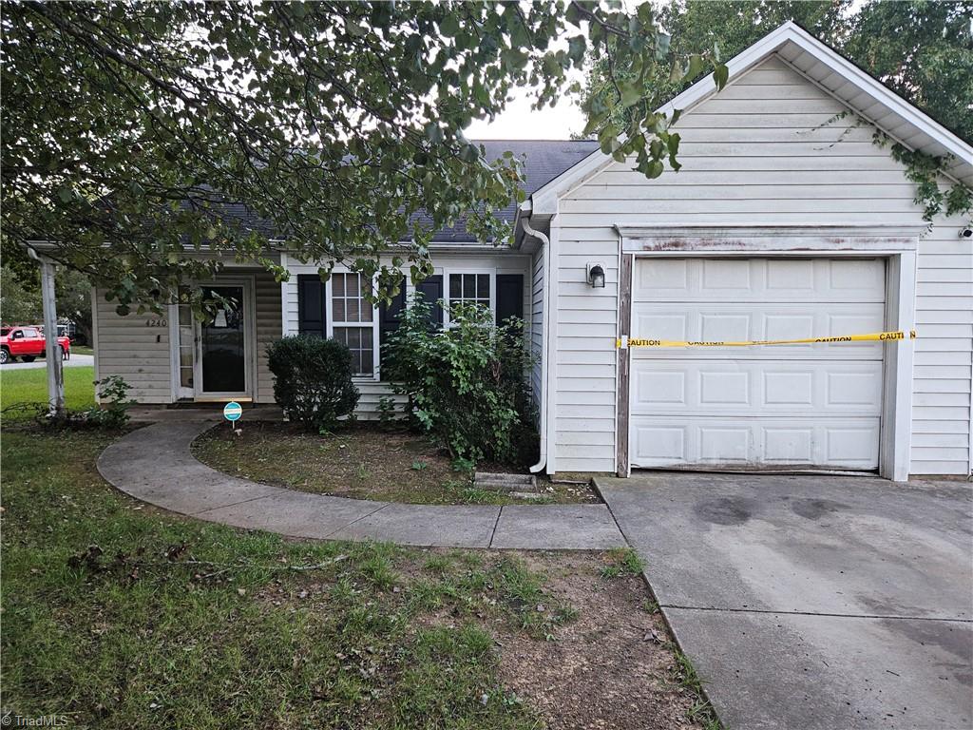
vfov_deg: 58.9
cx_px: 486
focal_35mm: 23
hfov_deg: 73.9
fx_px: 646
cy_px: 365
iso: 100
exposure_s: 1/40
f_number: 1.8
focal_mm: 5.4
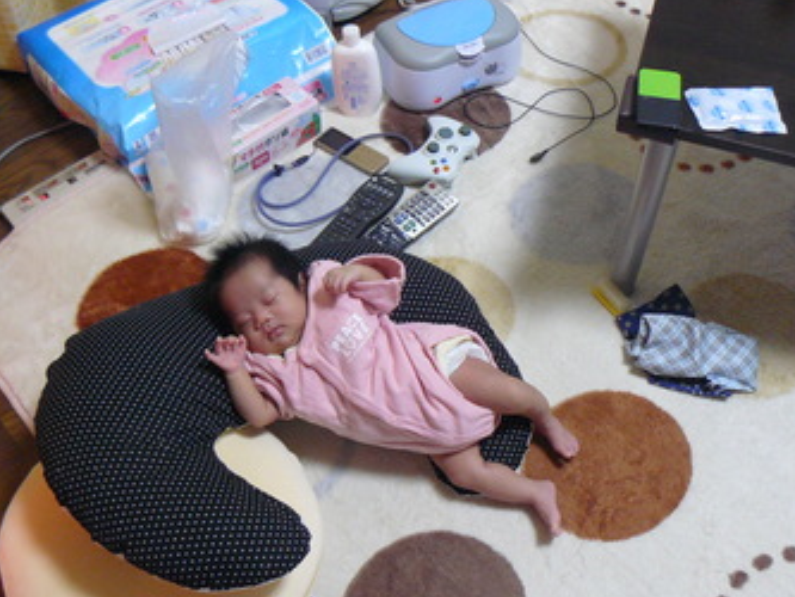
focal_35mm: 54
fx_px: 1241
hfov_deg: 35.5
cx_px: 382
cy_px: 338
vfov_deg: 27.0
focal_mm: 6
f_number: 2.8
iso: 200
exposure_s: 1/10
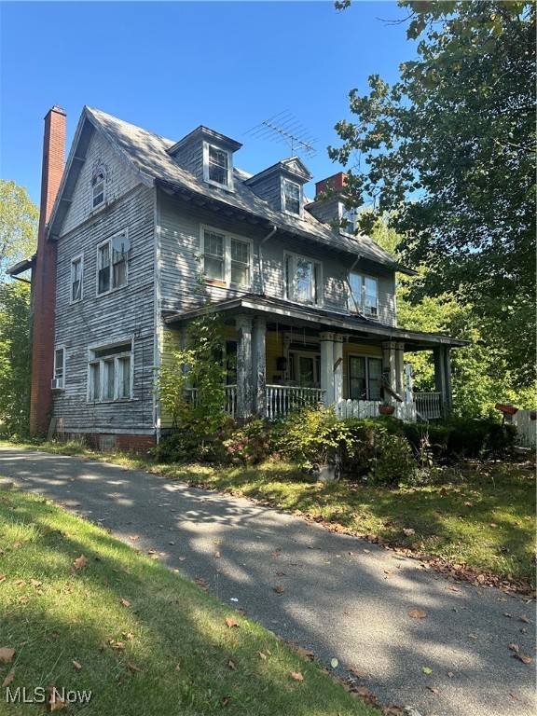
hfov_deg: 56.8
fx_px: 496
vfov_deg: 71.6
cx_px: 268
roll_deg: +0.5
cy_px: 358
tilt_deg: +6.9
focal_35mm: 24
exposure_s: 1/1029
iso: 80
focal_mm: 6.86
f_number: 1.78
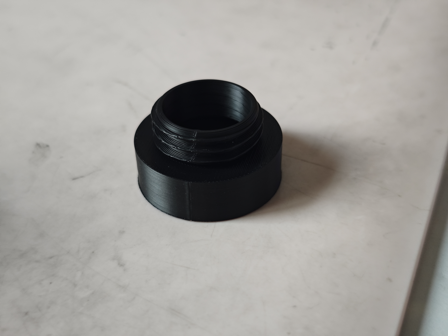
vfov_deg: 31.5
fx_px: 595
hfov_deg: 41.2
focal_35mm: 46
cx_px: 224
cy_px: 168
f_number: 1.42
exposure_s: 1/100
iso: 320
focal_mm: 6.68
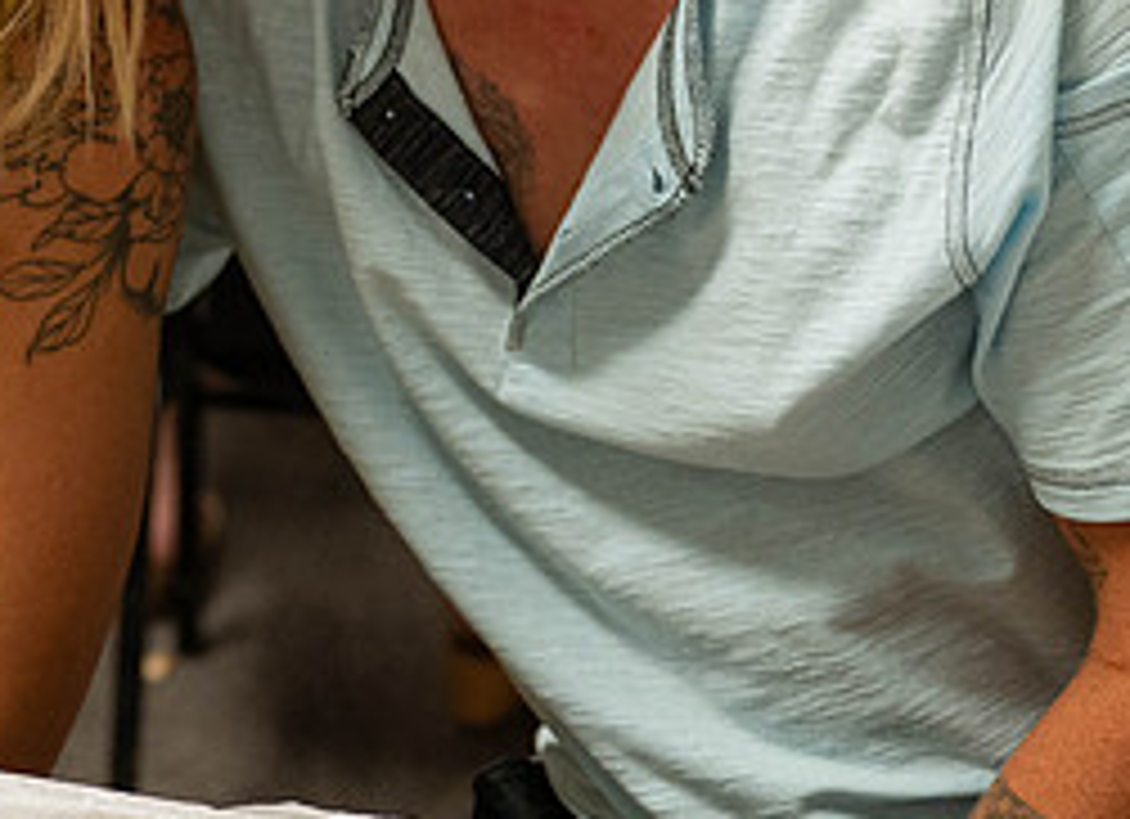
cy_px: -64
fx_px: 3452
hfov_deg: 18.4
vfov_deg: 13.3
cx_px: 239
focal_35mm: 107
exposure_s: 1/125
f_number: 2.8
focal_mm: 41
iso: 2800
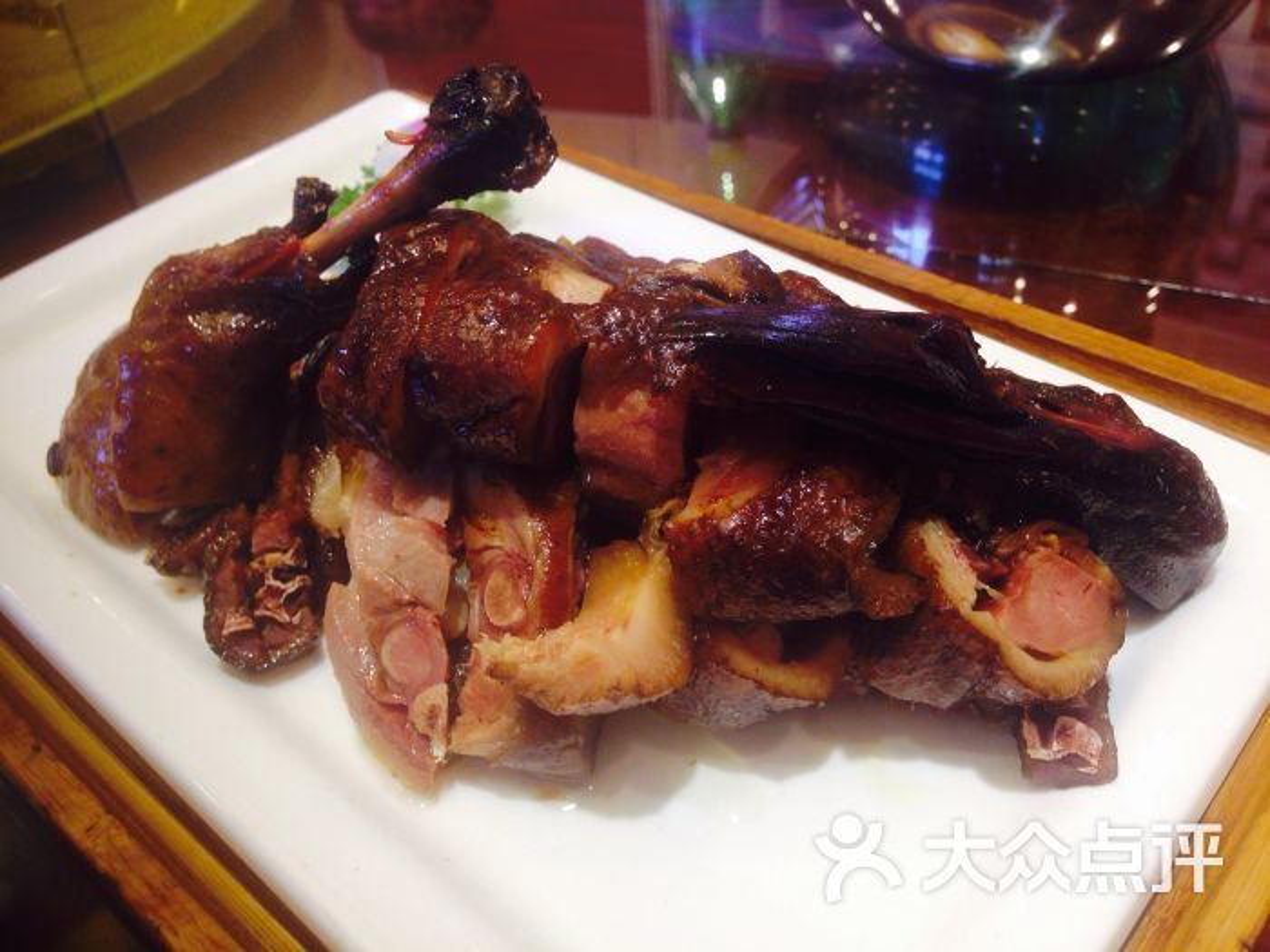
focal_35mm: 33
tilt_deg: -37.1
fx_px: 1211
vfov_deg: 42.9
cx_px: 635
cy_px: 476
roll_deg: +2.4
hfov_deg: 55.4
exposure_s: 1/20
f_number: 2.4
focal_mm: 4.12
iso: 50
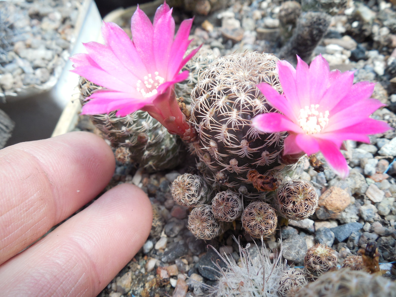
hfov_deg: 58.4
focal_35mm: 31
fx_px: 355
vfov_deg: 45.4
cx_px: 198
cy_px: 148
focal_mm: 5.6
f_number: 3.6
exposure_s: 1/200
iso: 125
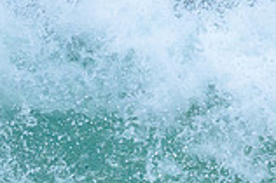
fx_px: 29218
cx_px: 176
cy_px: 209
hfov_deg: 0.5
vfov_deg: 0.4
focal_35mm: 3815
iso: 2000
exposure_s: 1/3200
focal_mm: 800
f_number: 6.3
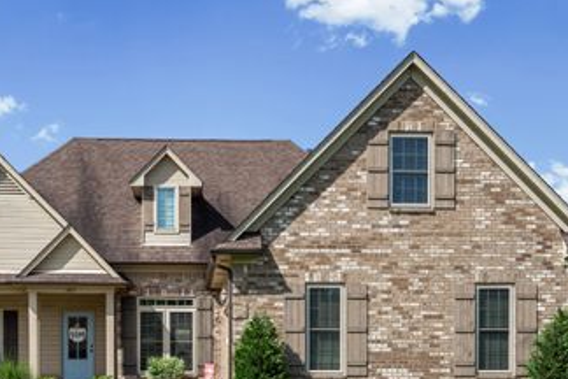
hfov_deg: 36.7
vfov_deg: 24.9
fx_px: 852
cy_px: 261
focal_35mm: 54
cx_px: 224
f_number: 9
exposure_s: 1/640
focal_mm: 35
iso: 800
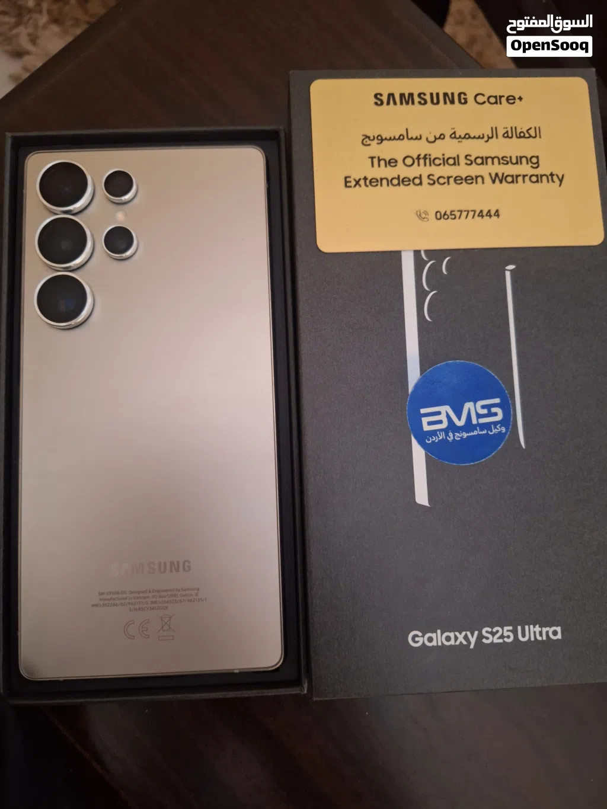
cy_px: 404
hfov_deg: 58.9
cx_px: 304
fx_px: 538
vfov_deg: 73.9
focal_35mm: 23
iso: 500
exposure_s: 1/20
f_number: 1.8
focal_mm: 5.54
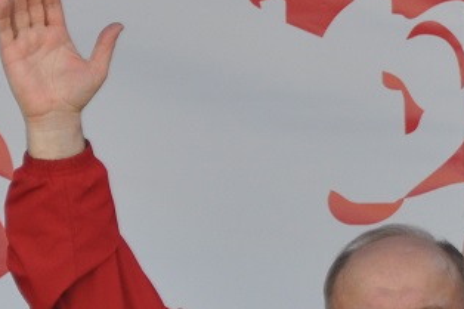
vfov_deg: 1.4
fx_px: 12277
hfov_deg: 2.2
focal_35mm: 953
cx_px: 252
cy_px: 327
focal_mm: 155
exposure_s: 1/400
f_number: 5.6
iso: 400
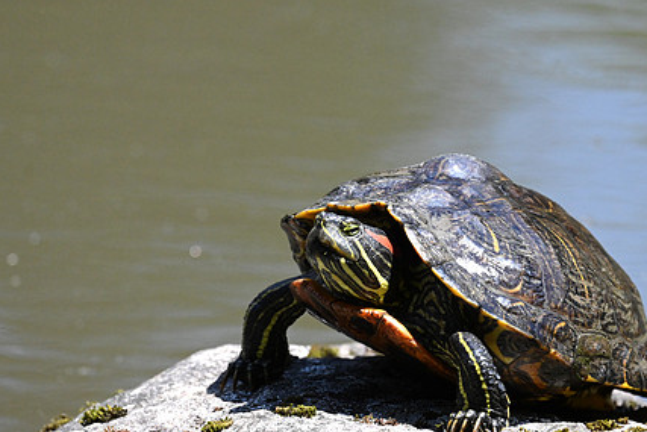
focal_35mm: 815
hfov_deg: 2.5
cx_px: 400
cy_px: 268
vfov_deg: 1.7
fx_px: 14651
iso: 1600
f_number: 6.3
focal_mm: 600
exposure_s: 1/3200
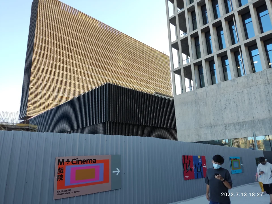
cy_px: 102
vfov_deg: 54.9
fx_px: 196
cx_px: 136
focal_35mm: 25
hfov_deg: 69.4
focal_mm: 4.71
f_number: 1.79
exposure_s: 1/119
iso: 50
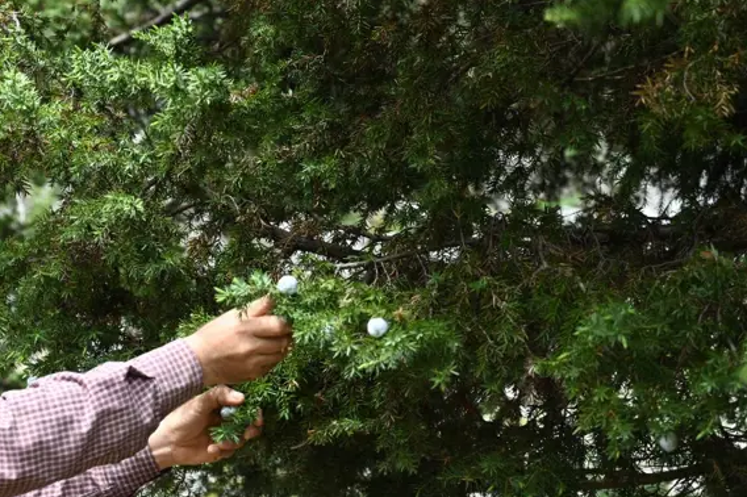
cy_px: 174
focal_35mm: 96
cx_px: 171
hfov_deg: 21.0
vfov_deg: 14.2
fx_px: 1991
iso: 200
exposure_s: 1/250
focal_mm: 62
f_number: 4.5
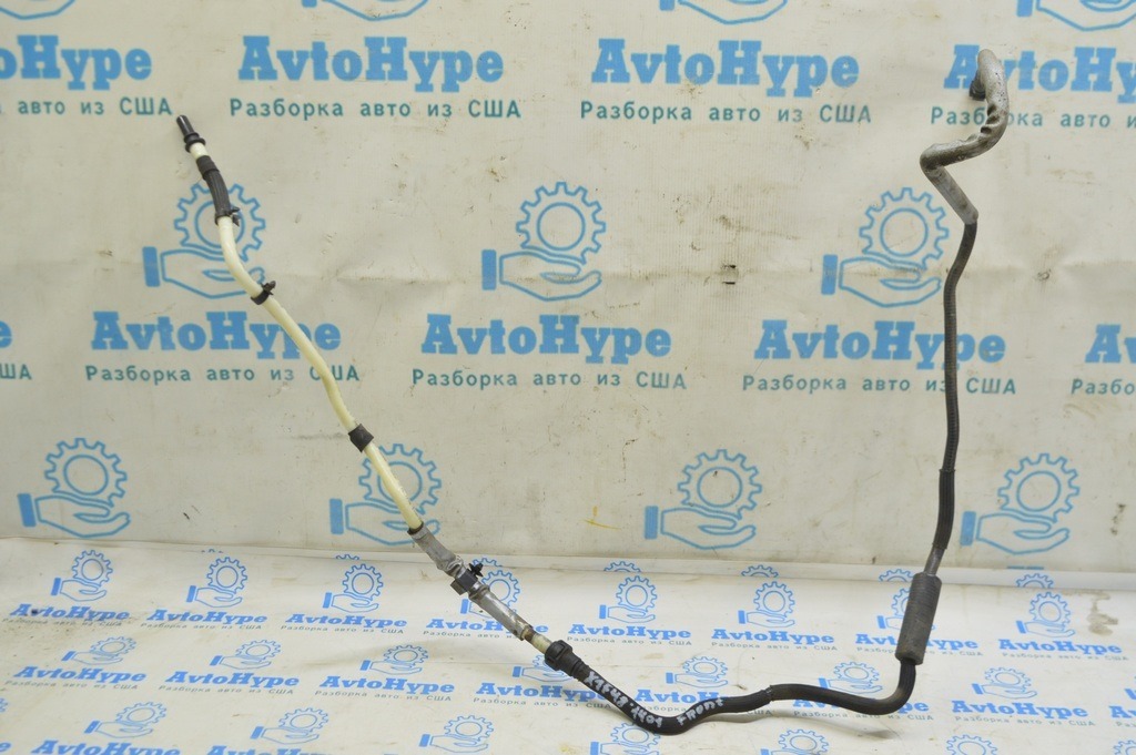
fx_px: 1182
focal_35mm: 38
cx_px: 568
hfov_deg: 51.3
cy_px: 378
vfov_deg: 35.4
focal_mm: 25
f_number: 5.6
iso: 400
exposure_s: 1/20
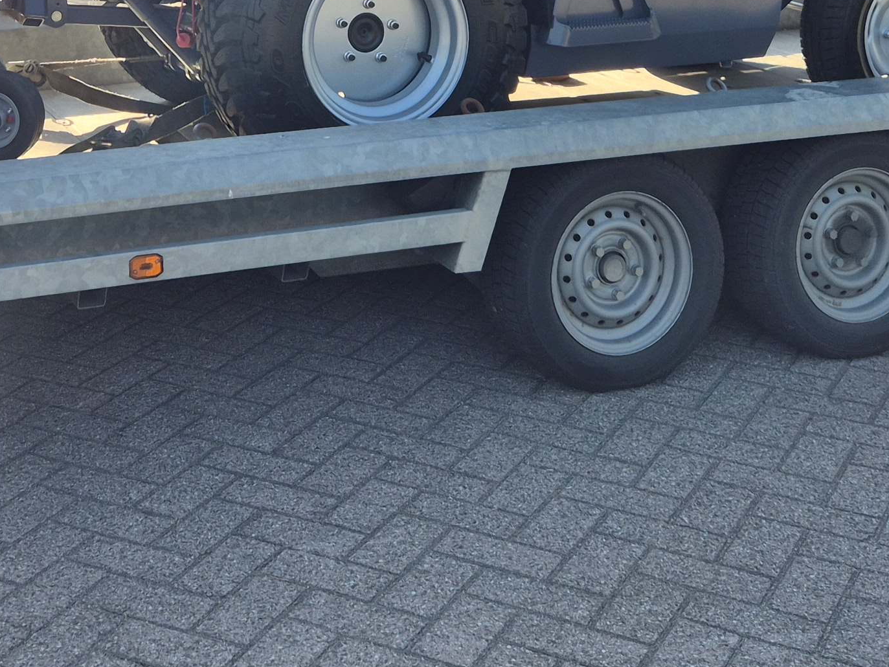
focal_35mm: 67
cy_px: -292
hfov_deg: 28.6
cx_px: 253
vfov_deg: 19.5
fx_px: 1721
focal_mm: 5.4
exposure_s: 1/1396
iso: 25
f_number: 1.8
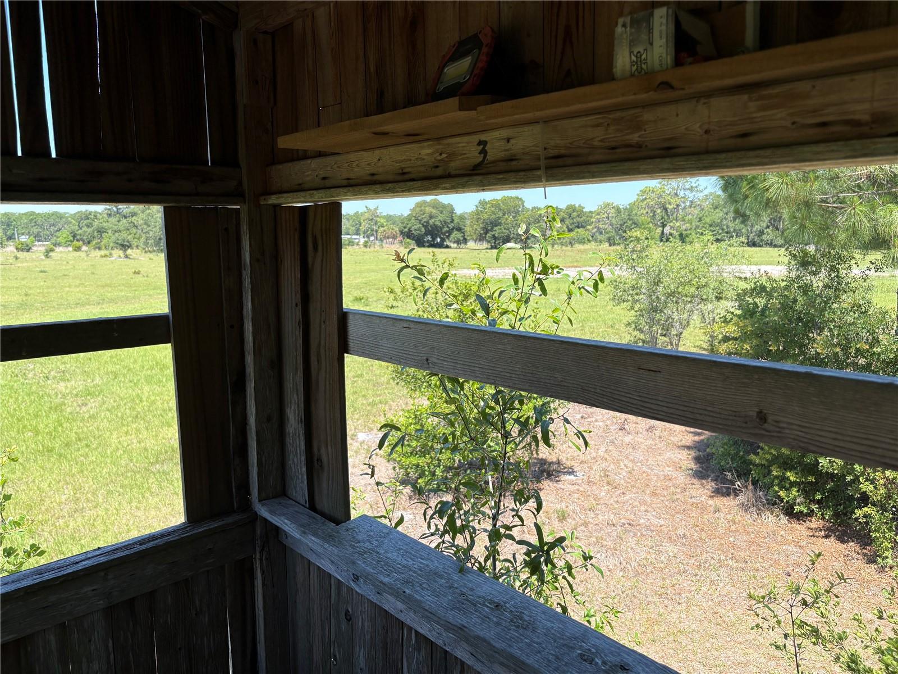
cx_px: 449
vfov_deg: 53.1
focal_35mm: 26
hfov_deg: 67.3
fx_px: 674
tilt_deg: -8.8
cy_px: 337
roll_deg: +2.0
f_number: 1.6
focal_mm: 5.96
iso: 50
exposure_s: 1/959
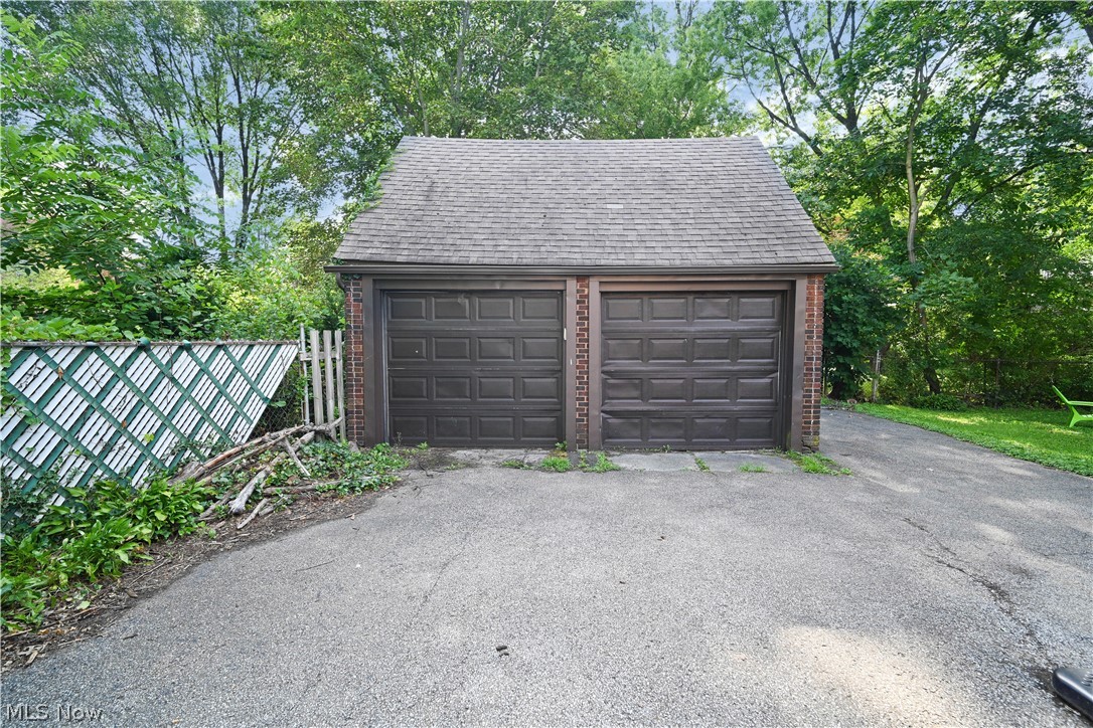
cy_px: 364
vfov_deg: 73.7
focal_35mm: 16
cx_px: 546
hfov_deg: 96.7
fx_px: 486
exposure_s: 1/250
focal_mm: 16
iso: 400
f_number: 4
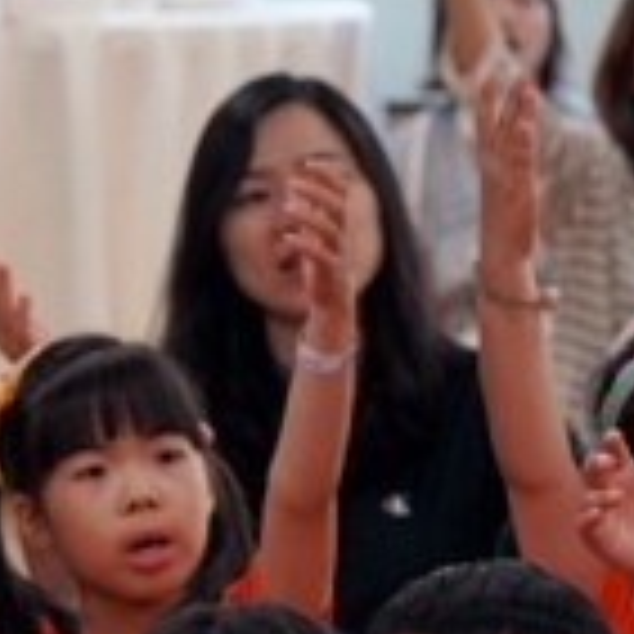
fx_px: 7895
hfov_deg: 4.4
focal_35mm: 381
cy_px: 63
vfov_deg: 4.6
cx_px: -1232
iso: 1250
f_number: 4
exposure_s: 1/160
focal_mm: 70
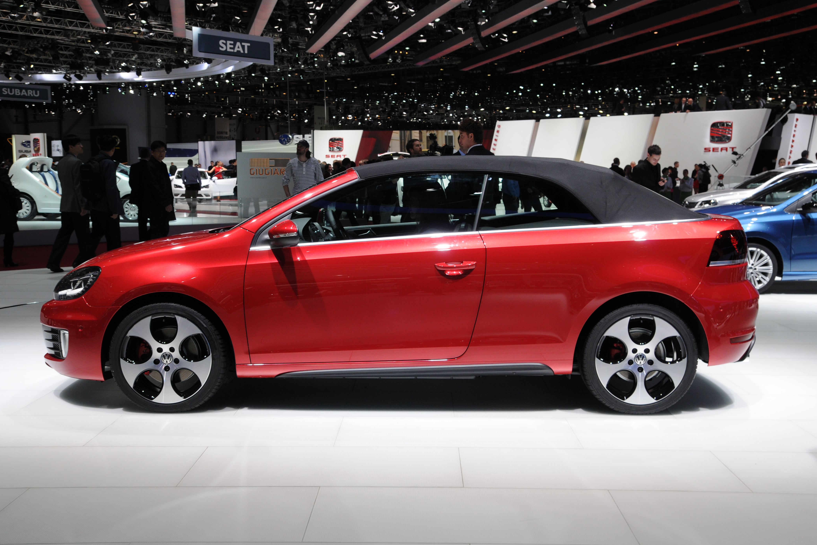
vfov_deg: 33.4
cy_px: 273
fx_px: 908
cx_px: 411
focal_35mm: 40
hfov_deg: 48.5
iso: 400
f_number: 8
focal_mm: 26
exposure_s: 1/250
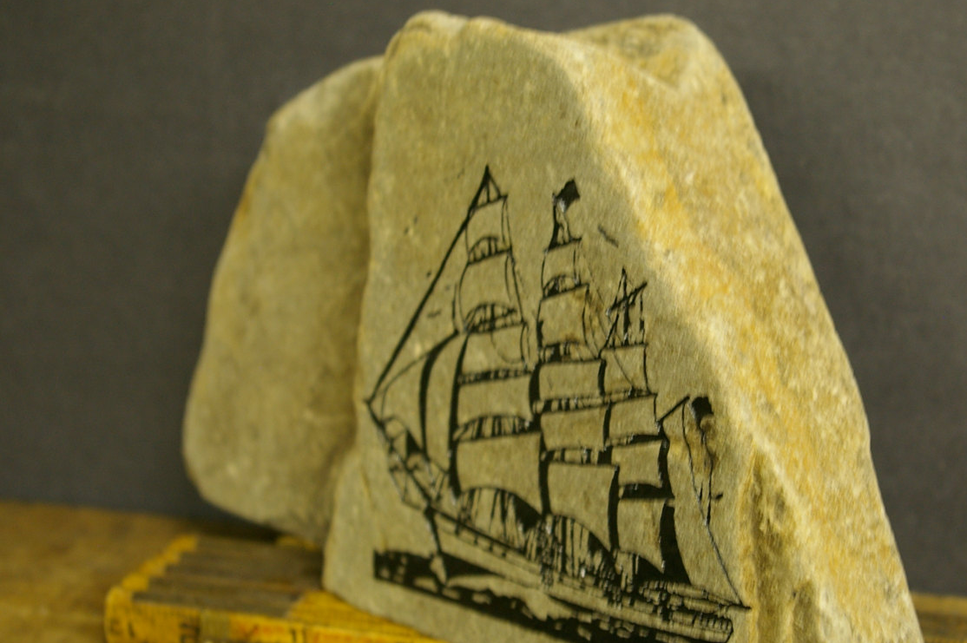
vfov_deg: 19.2
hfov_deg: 28.5
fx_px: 1897
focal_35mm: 71
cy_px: 358
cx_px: 602
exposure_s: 1/8
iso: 400
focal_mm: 35
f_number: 4.5
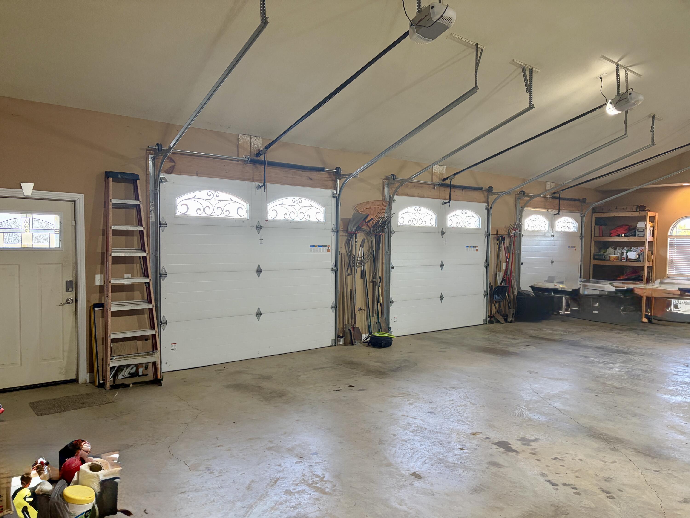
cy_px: 259
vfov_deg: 53.1
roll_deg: +0.0
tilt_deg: -2.1
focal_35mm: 26
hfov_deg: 67.3
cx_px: 345
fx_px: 518
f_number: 1.6
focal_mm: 5.96
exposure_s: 1/60
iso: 160
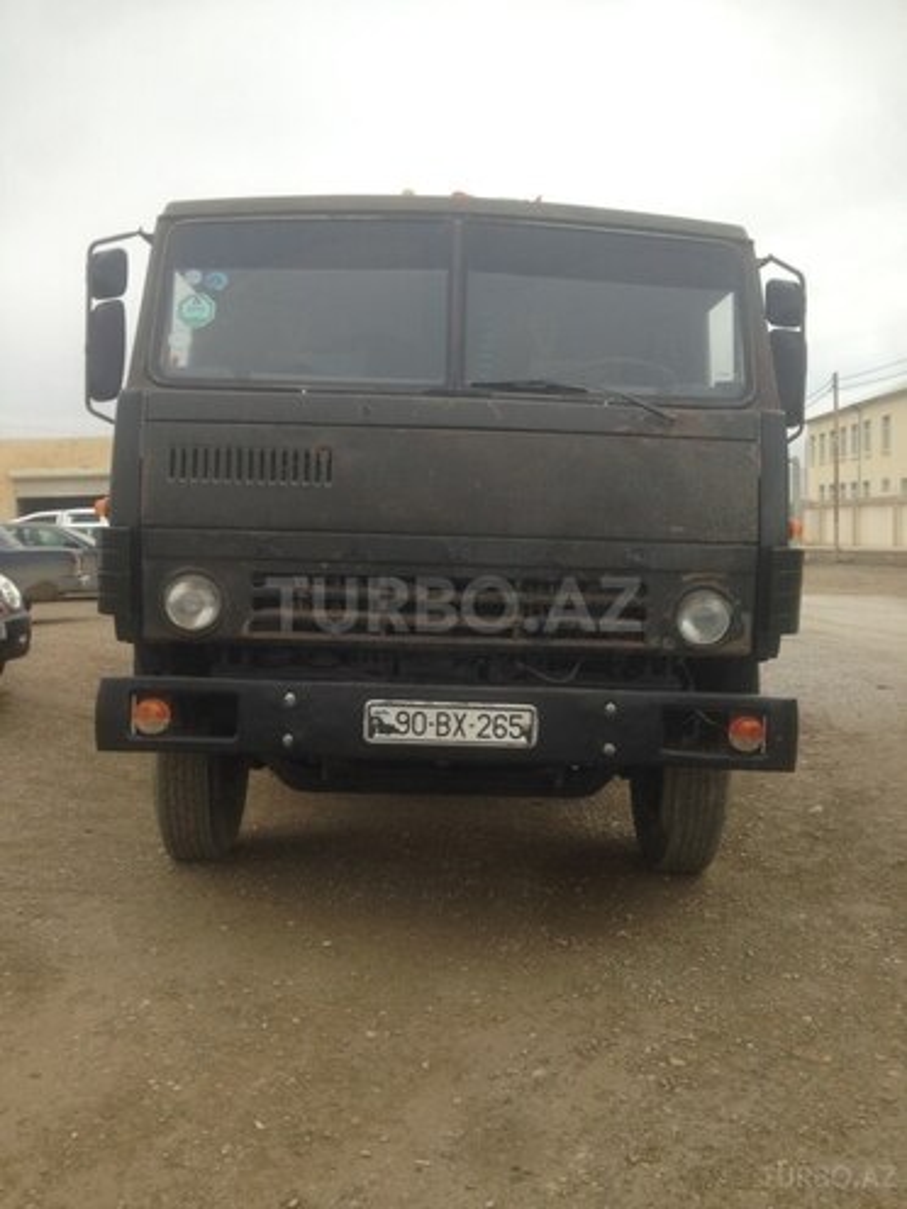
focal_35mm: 33
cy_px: 604
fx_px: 1153
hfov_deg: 42.9
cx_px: 454
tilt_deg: -7.5
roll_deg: +1.1
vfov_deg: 55.4
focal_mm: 4.12
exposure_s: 1/213
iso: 50
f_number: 2.4
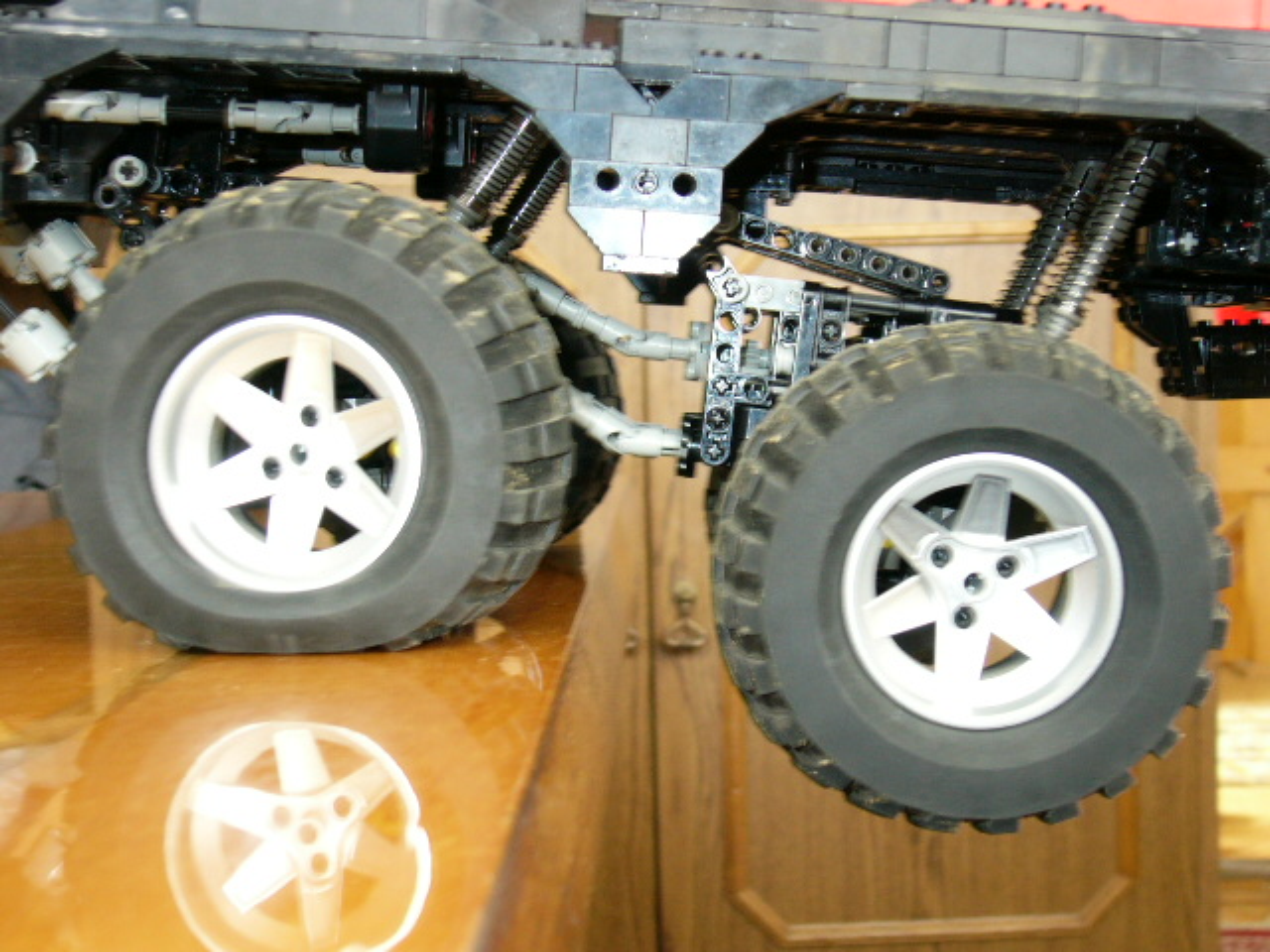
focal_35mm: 53
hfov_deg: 36.2
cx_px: 635
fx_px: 1944
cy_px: 476
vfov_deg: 27.5
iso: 200
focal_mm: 8.8
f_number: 3.4
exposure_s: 1/5
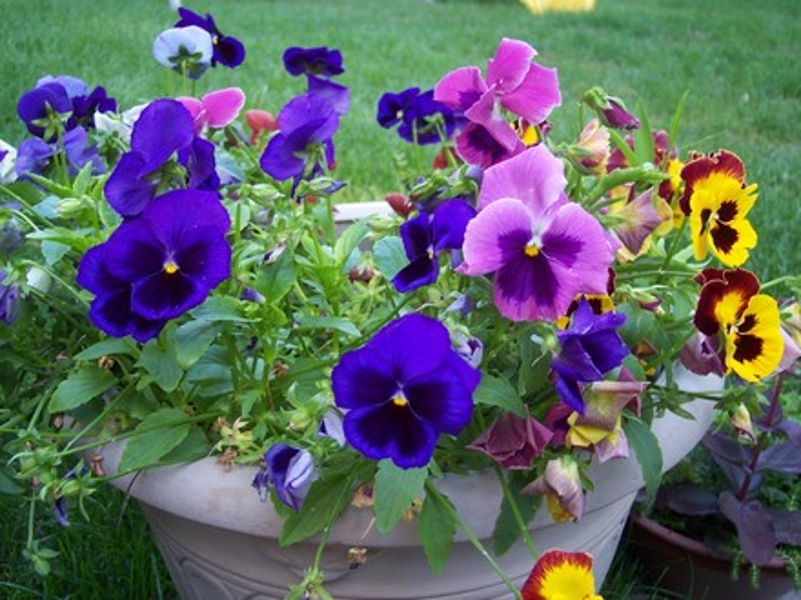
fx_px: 879
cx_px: 400
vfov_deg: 37.7
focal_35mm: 38
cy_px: 300
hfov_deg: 49.0
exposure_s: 1/45
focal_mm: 8
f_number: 2.8
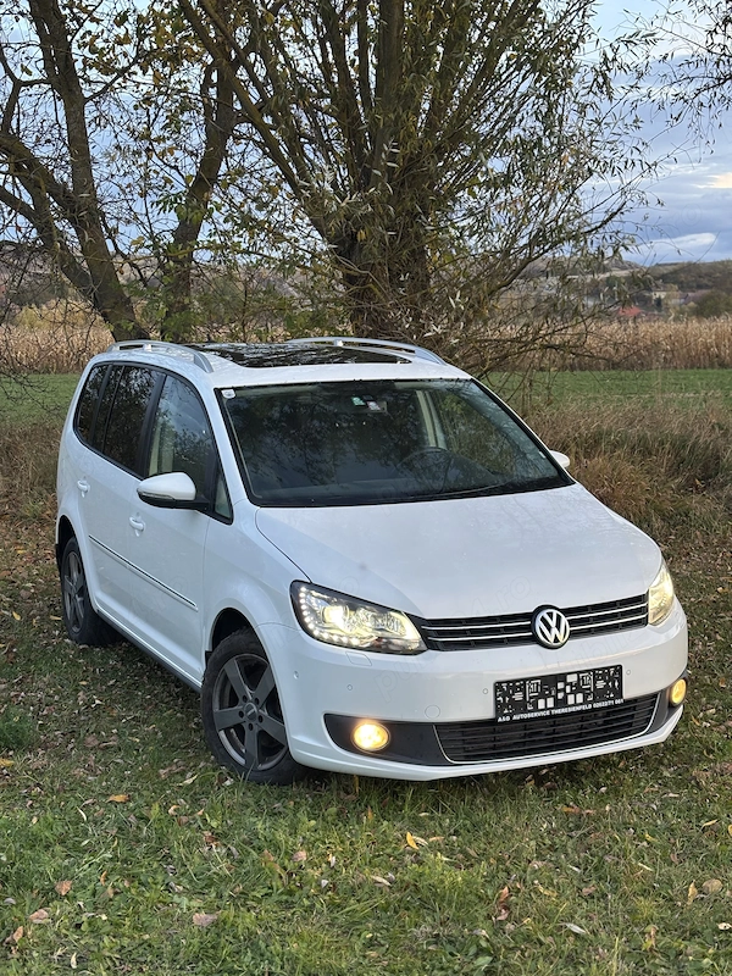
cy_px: 488
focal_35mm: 52
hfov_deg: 28.0
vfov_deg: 36.8
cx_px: 366
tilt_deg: -6.6
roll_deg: +0.3
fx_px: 1466
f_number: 1.6
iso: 64
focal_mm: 5.96
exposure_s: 1/100
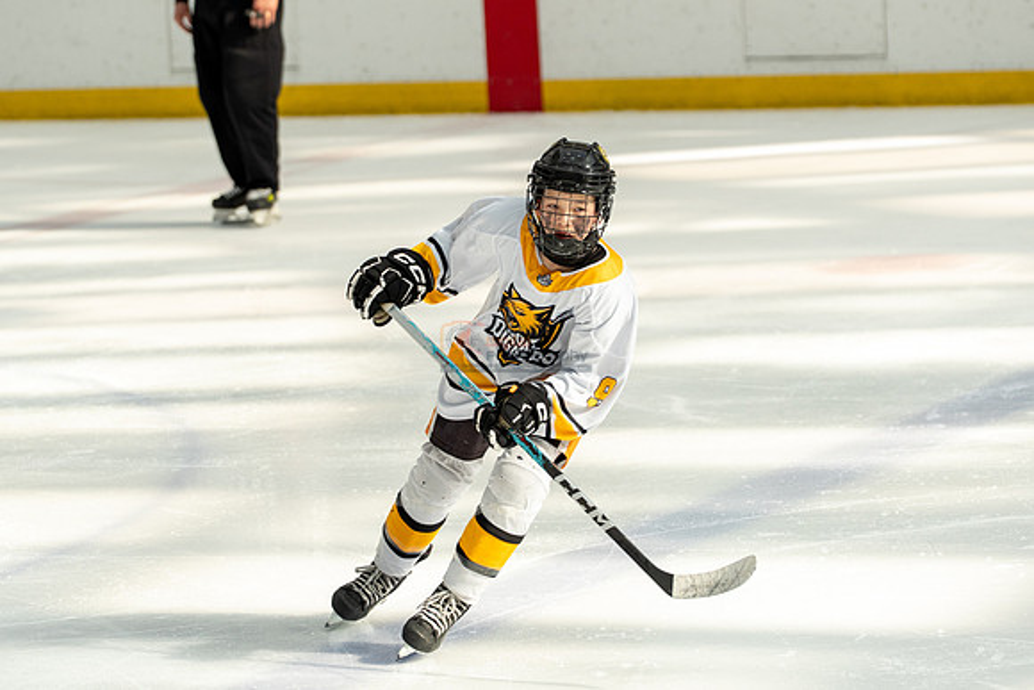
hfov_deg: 10.7
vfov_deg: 7.1
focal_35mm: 193
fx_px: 5544
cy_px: 345
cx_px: 517
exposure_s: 1/1600
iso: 800
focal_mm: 129
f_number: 3.5
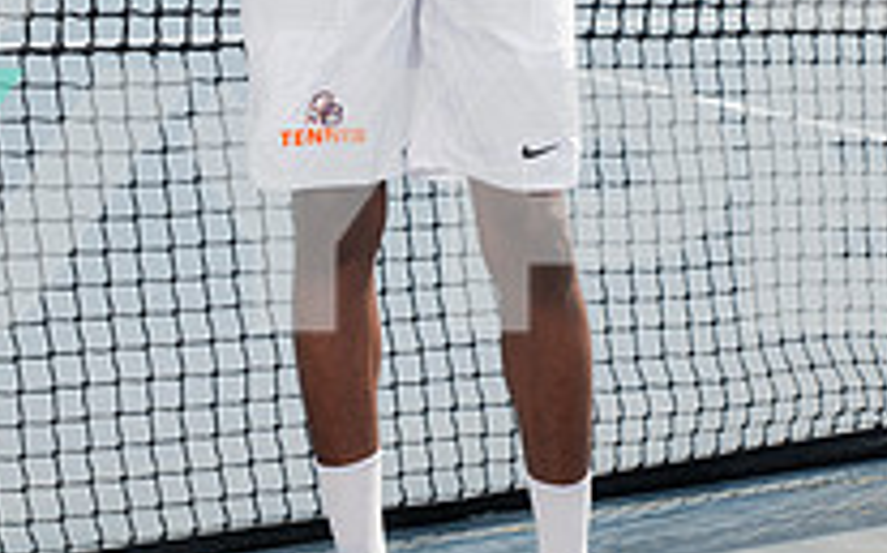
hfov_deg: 22.3
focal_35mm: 93
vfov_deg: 13.7
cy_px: -99
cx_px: 407
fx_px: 2246
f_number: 5.6
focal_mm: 42
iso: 100
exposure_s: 1/320
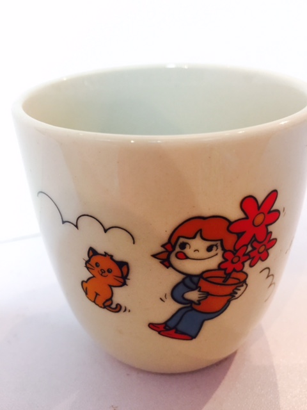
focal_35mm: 29
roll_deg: +1.5
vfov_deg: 61.7
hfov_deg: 48.2
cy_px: 205
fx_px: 343
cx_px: 154
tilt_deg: -28.5
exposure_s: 1/33
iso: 160
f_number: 2.2
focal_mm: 4.15
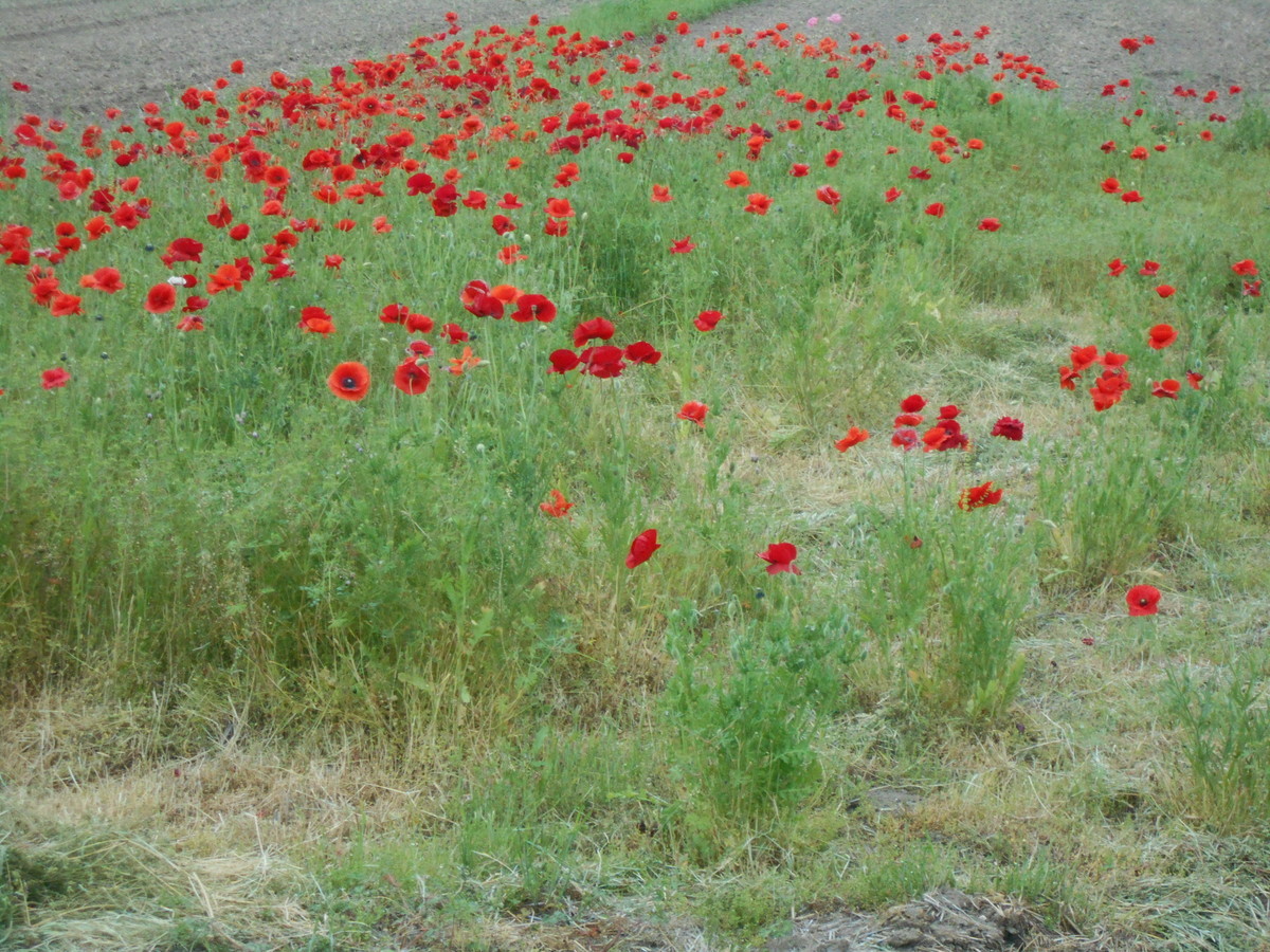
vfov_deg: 13.2
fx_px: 4109
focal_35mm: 112
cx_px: 635
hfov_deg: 17.6
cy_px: 476
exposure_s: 1/250
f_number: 6
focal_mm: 20.1
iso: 360
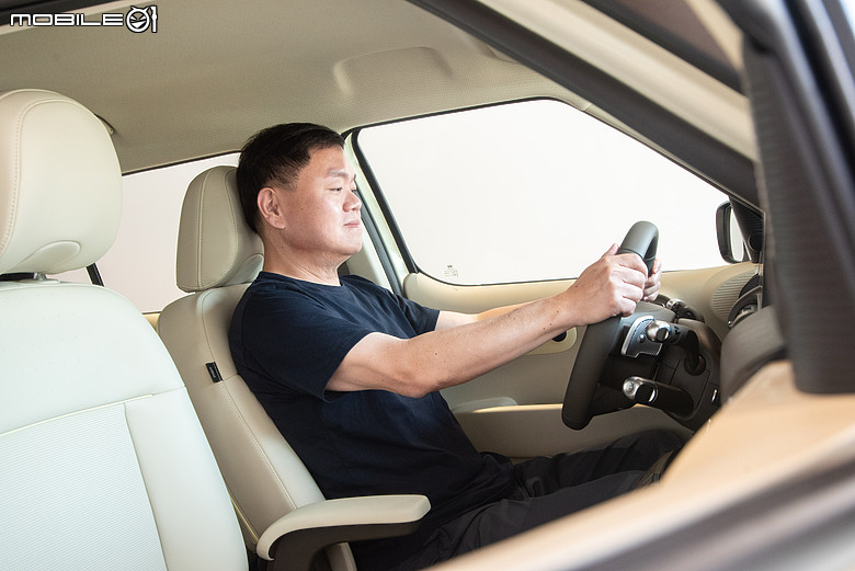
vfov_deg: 35.1
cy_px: 286
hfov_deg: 50.7
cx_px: 428
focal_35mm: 38
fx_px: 903
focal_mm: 38
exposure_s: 1/40
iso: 1600
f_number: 4
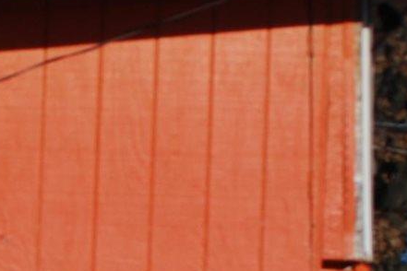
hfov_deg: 6.6
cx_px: -411
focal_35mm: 303
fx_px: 3431
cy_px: 567
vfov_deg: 4.5
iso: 100
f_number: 10
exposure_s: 1/400
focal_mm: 29
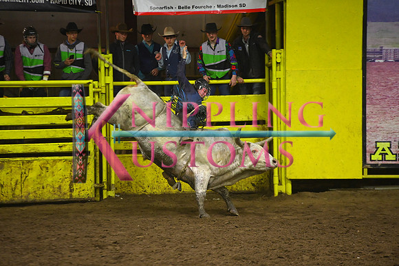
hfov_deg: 11.1
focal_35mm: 185
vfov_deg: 7.4
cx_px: 200
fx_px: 2051
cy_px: 133
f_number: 2.8
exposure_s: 1/400
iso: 6400
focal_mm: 185
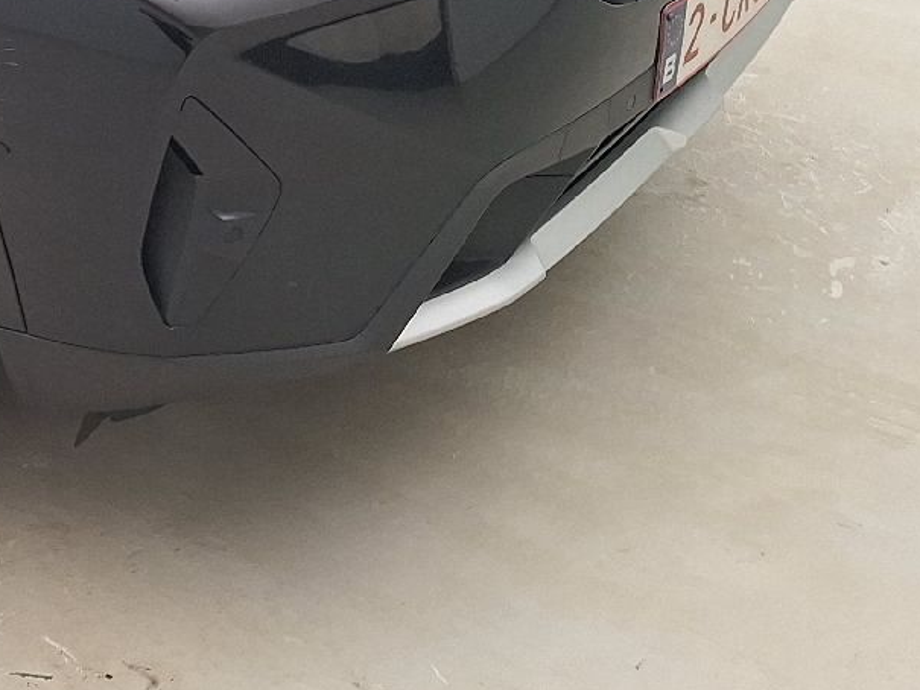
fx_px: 1941
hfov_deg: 22.9
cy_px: -120
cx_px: -362
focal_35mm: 73
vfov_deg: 19.1
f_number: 1.8
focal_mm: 5.54
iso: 64
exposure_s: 1/100
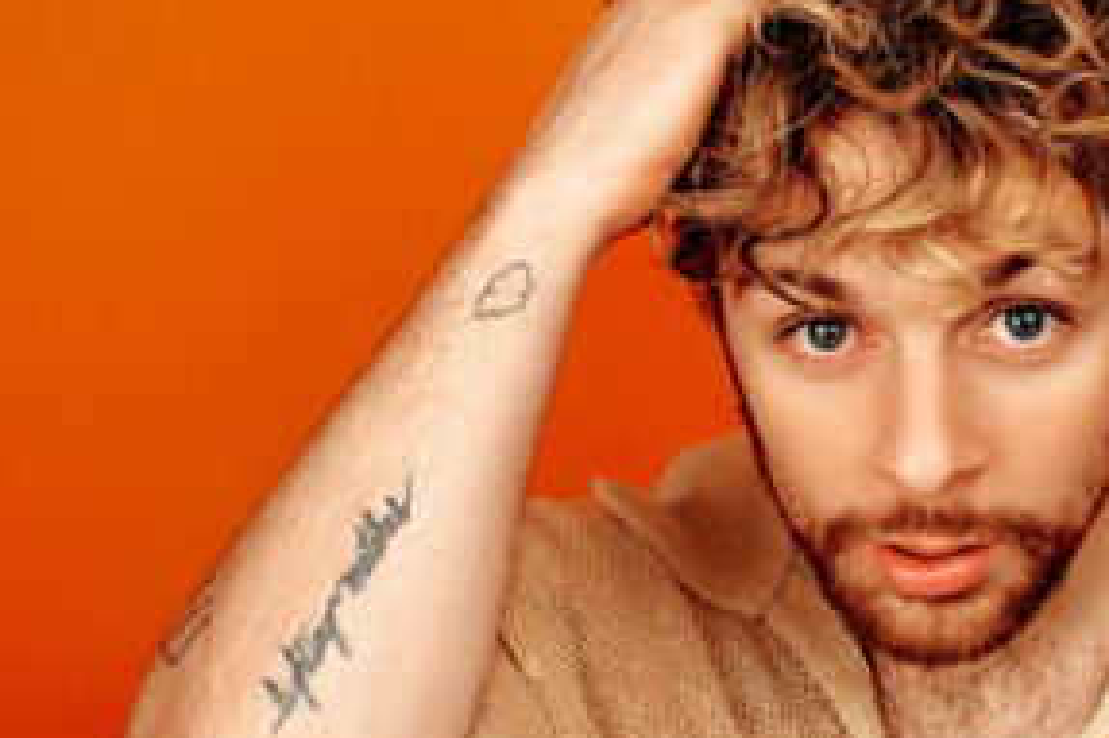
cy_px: 375
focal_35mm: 106
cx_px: 852
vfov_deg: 12.9
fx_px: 3263
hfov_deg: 19.1
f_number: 14
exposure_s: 1/125
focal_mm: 35
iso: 200
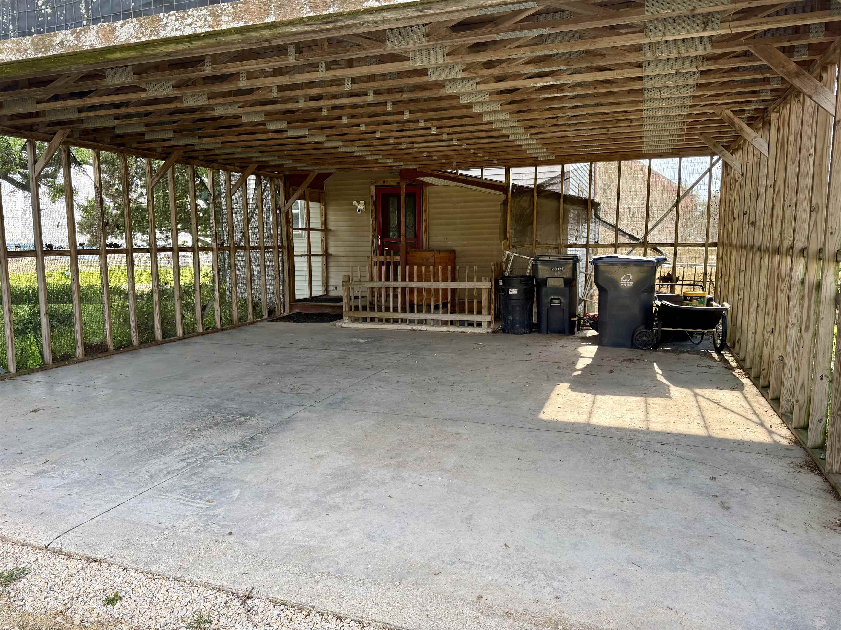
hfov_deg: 71.6
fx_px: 583
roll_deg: +0.8
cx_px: 420
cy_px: 315
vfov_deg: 56.8
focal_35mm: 24
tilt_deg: -6.4
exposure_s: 1/456
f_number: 1.78
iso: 100
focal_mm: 6.76
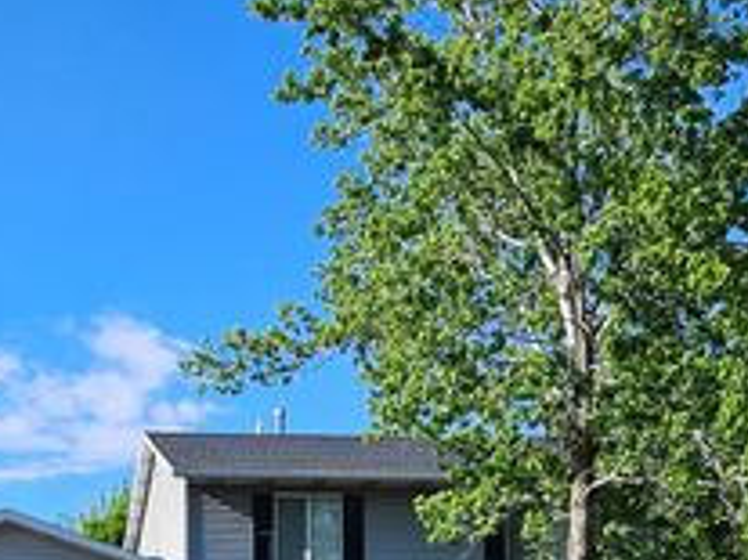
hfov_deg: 27.1
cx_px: 206
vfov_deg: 19.6
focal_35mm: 71
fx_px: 1533
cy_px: 658
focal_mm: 5.4
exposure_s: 1/1272
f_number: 1.8
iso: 25
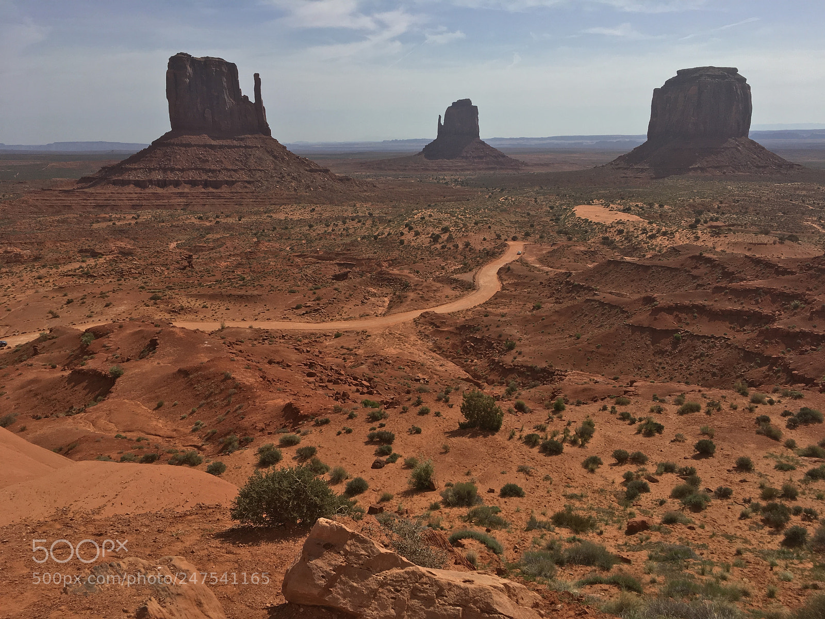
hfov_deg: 61.7
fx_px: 691
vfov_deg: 48.2
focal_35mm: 29
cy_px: 310
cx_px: 412
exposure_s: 1/3205
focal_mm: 4.15
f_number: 2.2
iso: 25
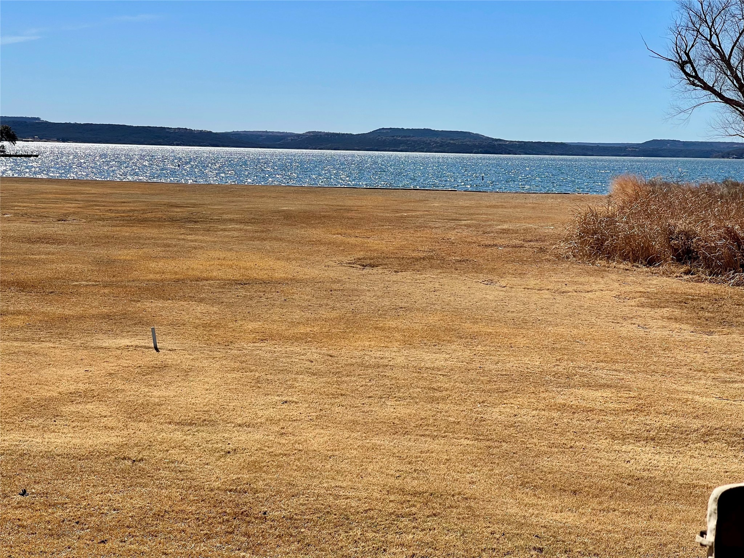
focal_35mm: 64
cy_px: 279
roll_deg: -1.1
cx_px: 372
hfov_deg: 30.3
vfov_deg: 22.9
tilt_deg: -6.0
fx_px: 1376
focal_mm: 7.5
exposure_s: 1/1876
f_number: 2.2
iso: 20
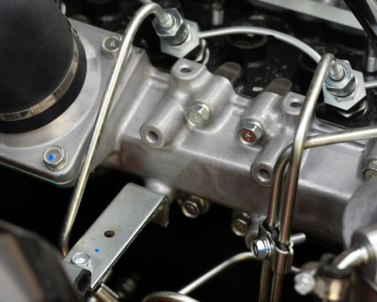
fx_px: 1147
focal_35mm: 103
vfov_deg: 14.9
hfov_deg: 18.7
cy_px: 67
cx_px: 195
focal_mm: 34.6
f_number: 2.8
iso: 50
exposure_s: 1/160
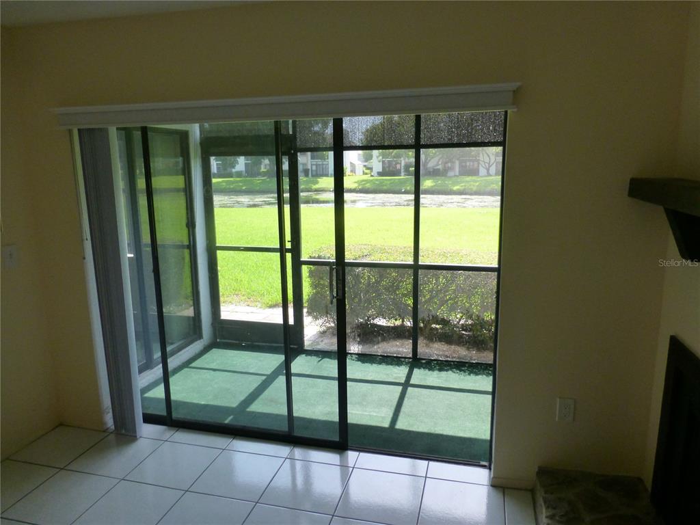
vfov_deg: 56.8
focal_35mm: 24
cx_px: 350
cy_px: 262
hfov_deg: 71.6
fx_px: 485
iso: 320
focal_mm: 4.3
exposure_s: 1/250
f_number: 3.5
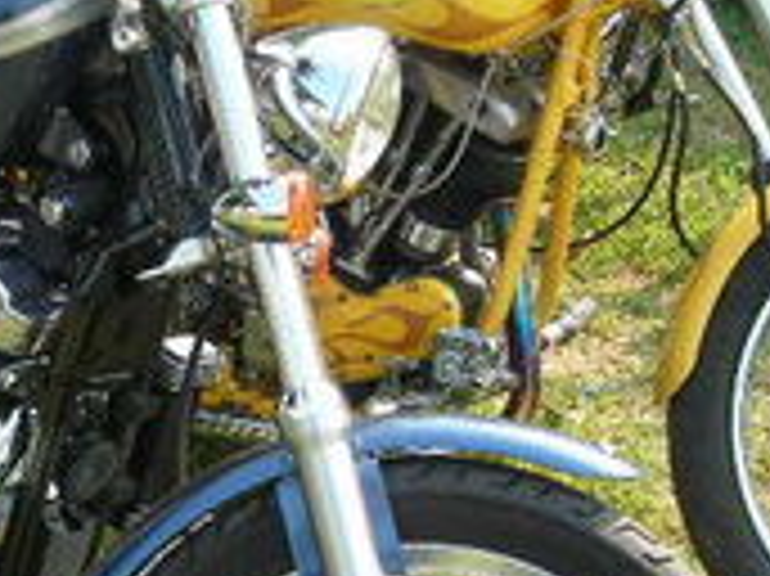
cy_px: 310
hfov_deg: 21.4
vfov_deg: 16.6
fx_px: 1978
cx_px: 41
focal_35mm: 89
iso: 50
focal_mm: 6.3
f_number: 3.2
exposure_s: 1/171
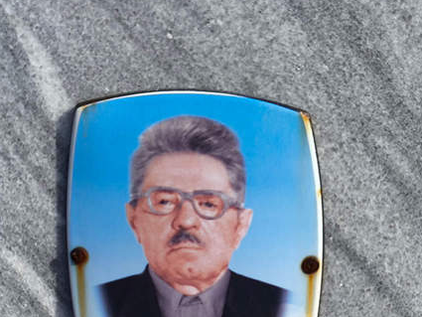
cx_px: 237
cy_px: 284
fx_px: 1146
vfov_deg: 15.6
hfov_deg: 20.8
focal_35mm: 94
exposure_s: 1/983
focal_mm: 4.71
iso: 50
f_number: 1.7
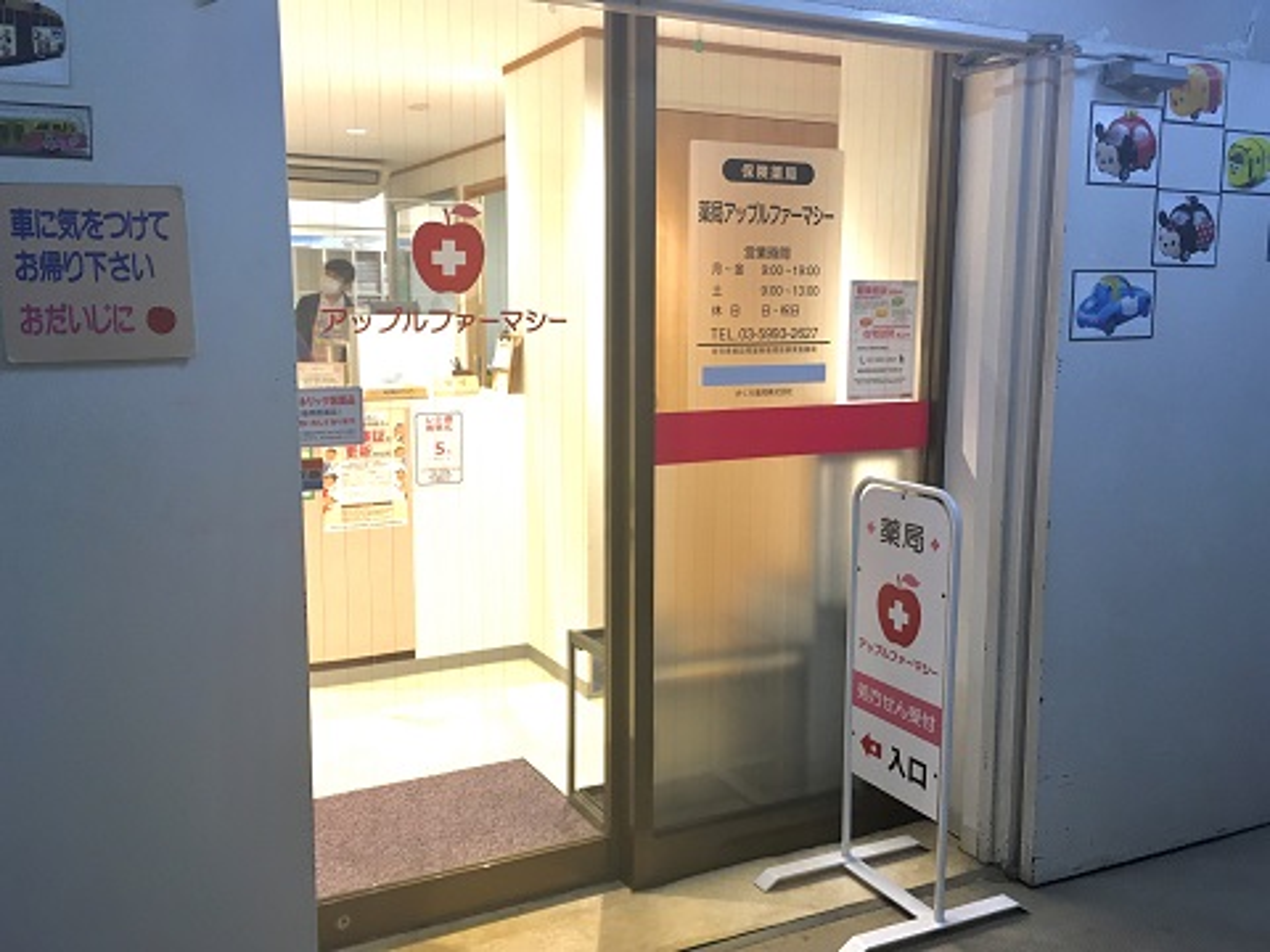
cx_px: 635
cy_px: 476
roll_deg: +1.7
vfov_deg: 48.2
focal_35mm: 29
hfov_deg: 61.7
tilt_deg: -7.4
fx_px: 1064
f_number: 2.2
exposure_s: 1/33
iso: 50
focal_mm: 4.15
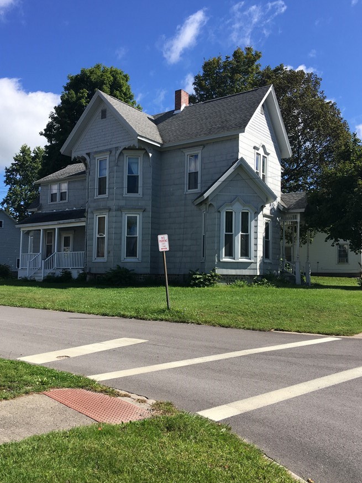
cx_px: 159
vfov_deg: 53.9
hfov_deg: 41.7
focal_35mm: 34
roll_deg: -1.3
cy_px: 247
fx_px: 474
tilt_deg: +1.9
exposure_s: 1/1241
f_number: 2.2
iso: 25
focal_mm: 4.15
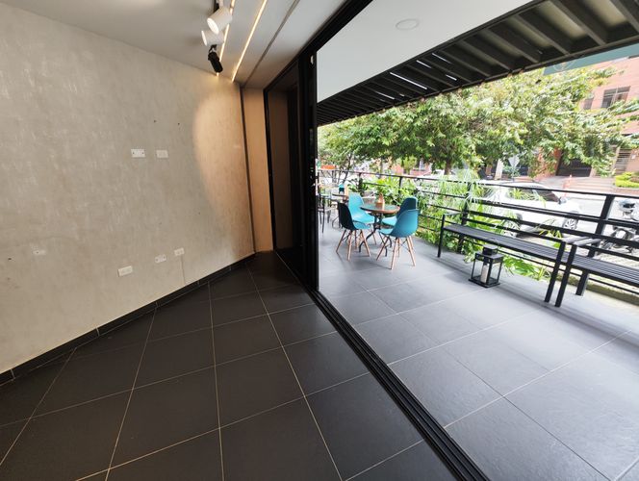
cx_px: 320
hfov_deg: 102.0
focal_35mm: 14
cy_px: 240
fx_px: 259
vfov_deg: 85.8
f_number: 2.2
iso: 74
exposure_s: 1/60
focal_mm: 2.16
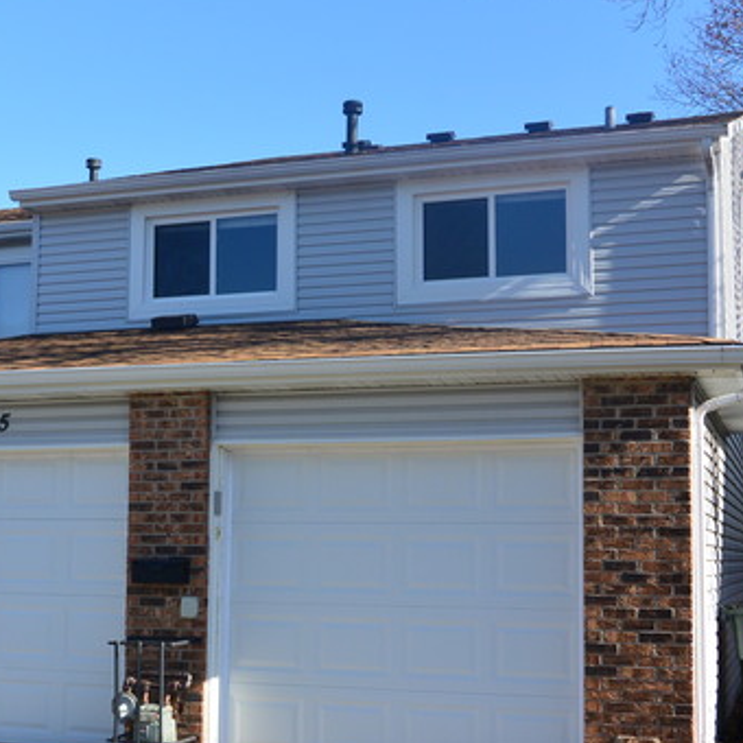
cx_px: 286
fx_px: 1360
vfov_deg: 30.5
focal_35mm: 56
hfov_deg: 30.5
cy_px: 451
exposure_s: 1/640
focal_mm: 13.1
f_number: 4.5
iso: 160
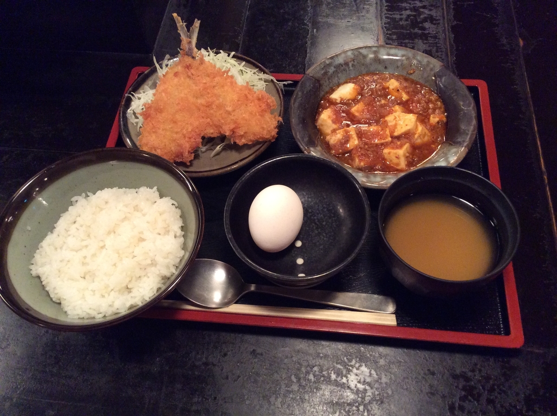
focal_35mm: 32
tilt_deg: -58.0
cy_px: 208
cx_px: 278
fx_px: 514
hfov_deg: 56.9
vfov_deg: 44.0
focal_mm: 3.3
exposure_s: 1/24
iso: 250
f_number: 2.4
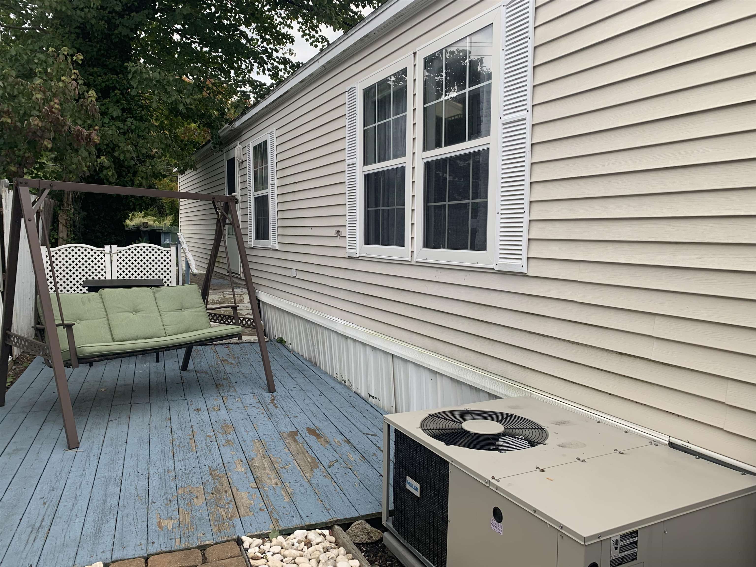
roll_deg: -0.3
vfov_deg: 53.1
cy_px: 284
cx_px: 378
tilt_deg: -6.9
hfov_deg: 67.3
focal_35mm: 26
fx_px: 568
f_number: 1.8
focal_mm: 4.25
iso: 25
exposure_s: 1/122
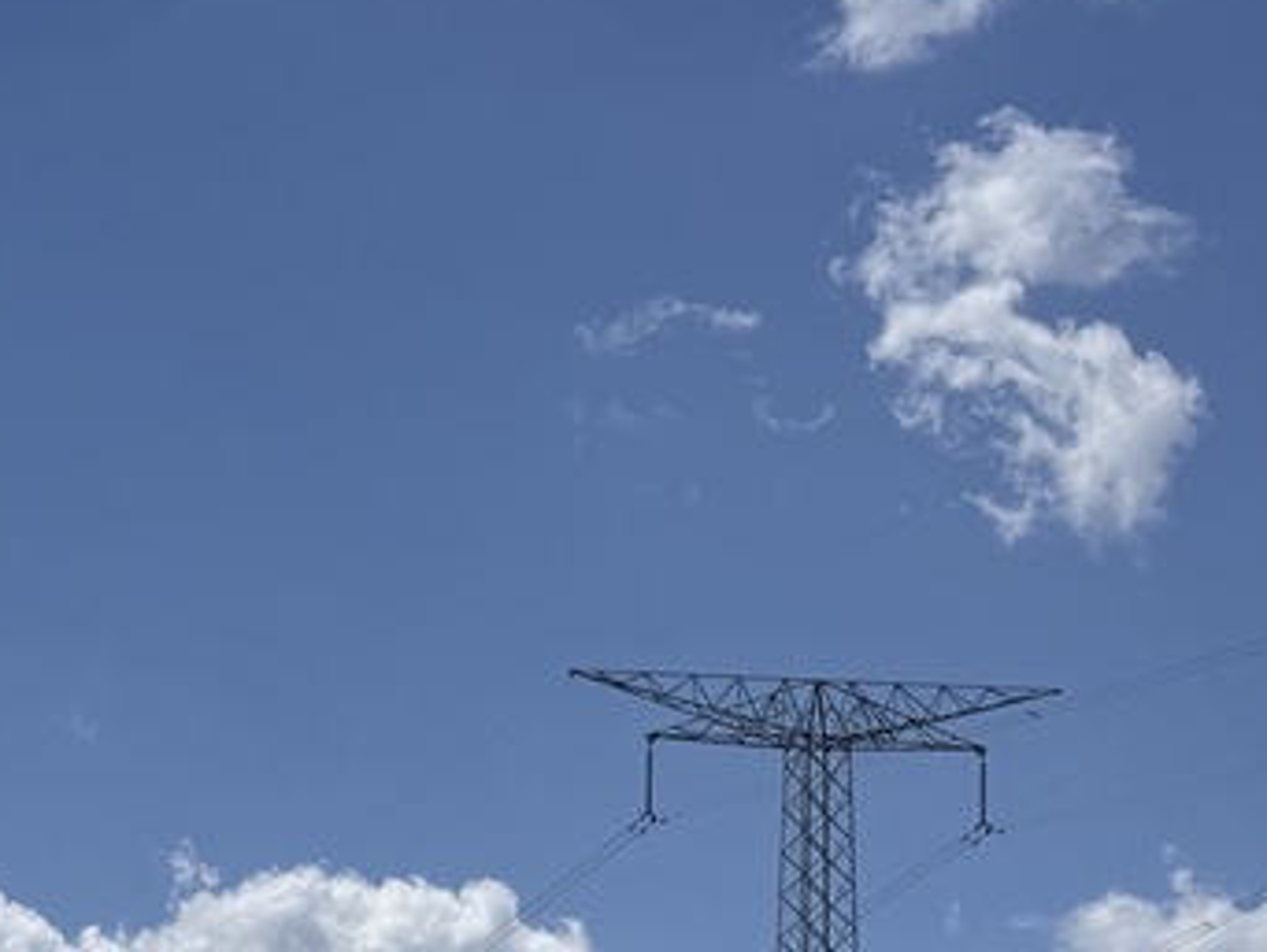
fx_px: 3699
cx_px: -700
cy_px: 1708
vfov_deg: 13.2
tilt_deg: +0.6
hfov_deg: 17.3
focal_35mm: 101
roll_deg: +0.0
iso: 80
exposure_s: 1/10309
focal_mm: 6.76
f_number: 1.78
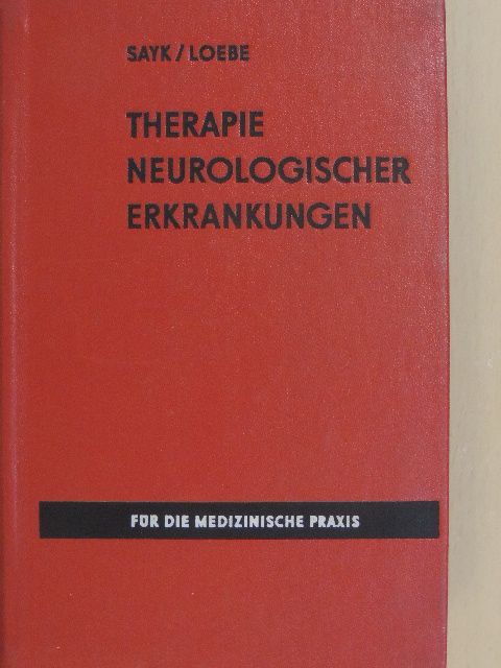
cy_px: 334
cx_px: 250
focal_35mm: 60
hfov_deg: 24.4
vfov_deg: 32.2
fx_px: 1158
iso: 1400
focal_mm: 10.7
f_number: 3.7
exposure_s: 1/50
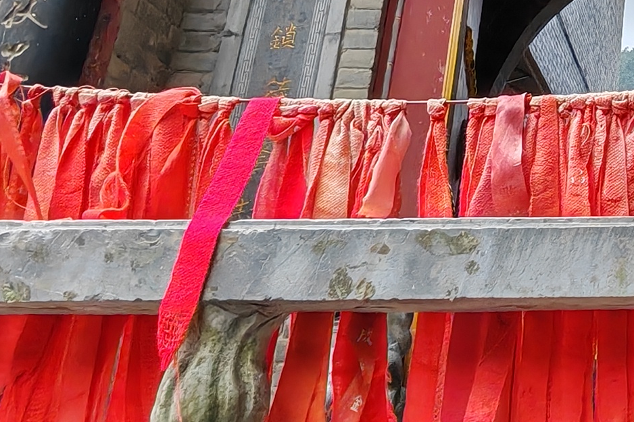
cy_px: -195
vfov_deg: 17.4
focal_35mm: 71
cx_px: 804
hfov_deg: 25.0
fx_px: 1250
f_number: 2.2
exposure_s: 1/540
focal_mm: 1.96
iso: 50
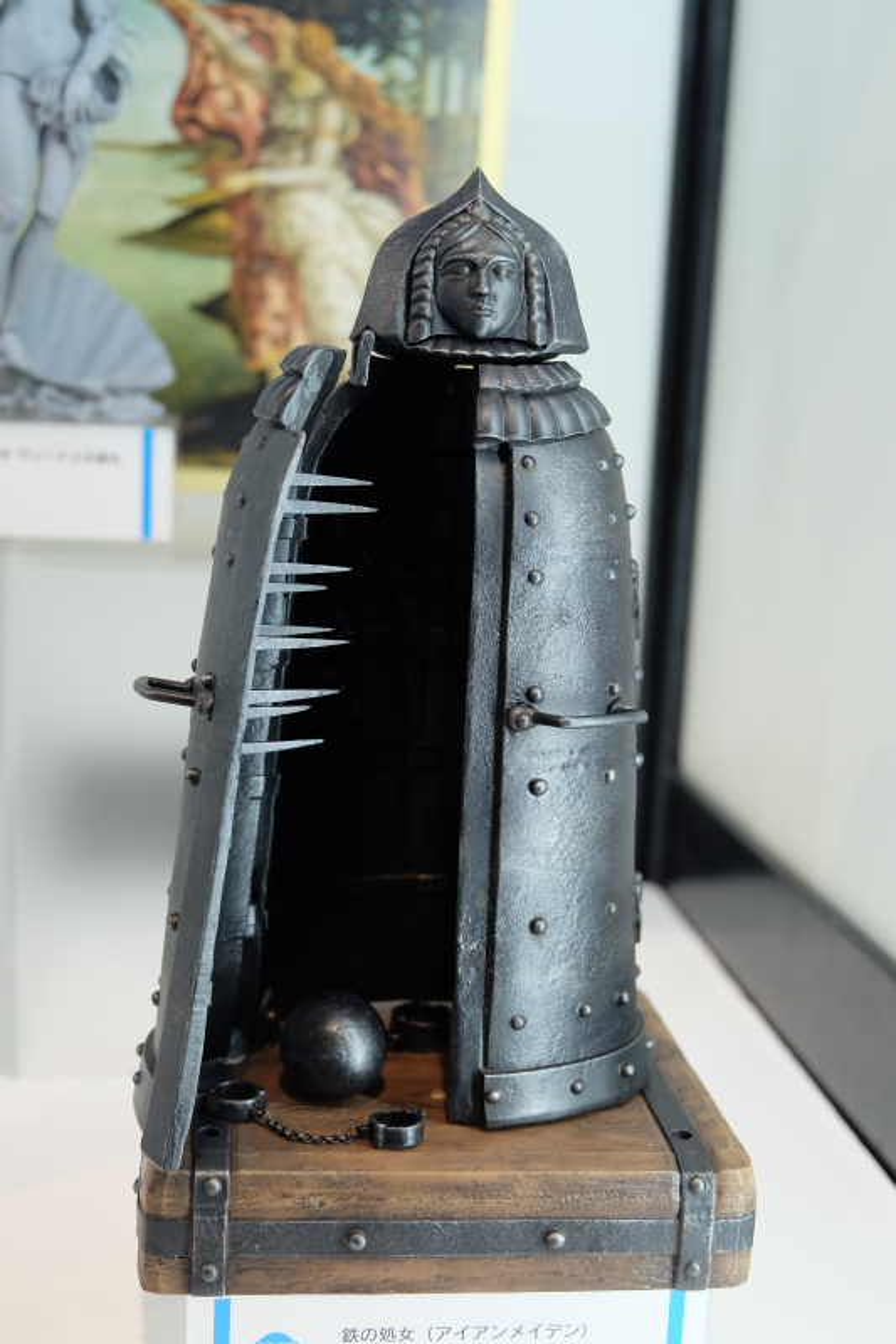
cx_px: 448
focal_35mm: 47
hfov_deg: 28.6
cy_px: 672
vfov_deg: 41.9
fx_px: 1755
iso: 1000
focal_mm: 31
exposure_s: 1/125
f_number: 4.7
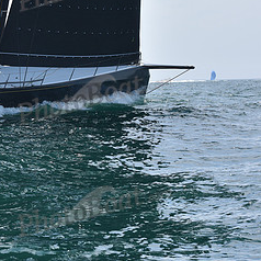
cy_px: 55
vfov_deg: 12.0
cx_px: -38
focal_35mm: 145
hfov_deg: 11.8
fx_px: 1237
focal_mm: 70
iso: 250
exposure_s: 1/800
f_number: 8
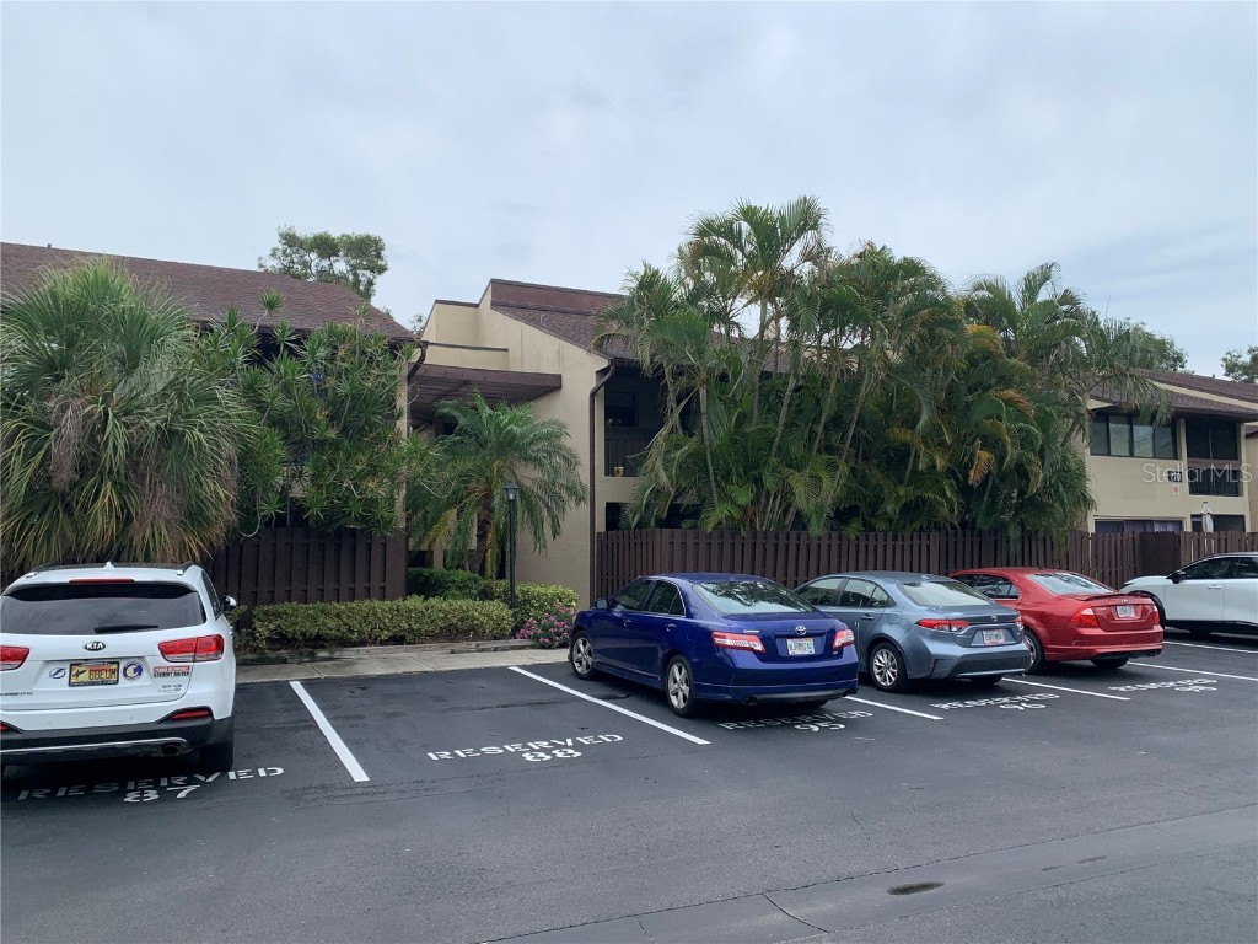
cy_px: 472
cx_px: 629
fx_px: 945
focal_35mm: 26
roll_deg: +0.7
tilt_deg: +6.3
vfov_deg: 53.1
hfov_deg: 67.3
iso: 25
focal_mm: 4.25
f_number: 1.8
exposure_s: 1/749
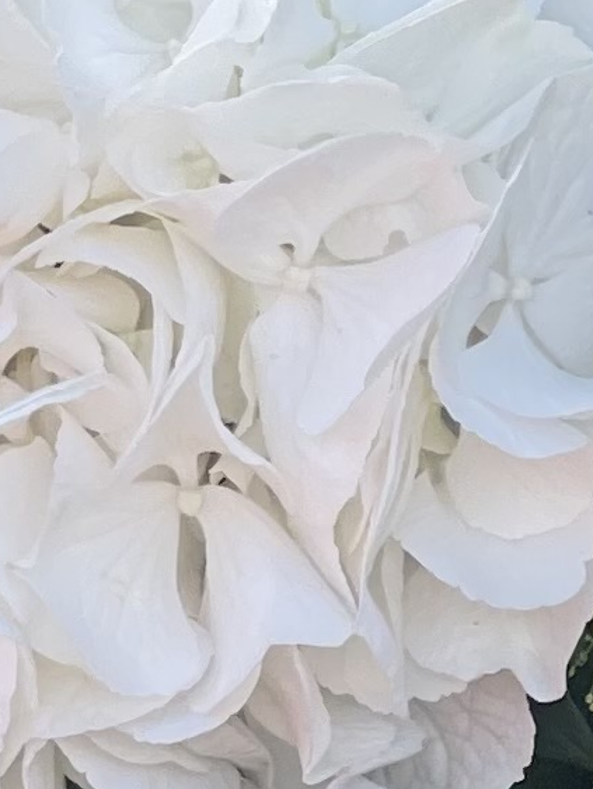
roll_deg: -0.2
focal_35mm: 458
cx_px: 153
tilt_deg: -2.6
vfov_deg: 4.3
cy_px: 995
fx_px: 10449
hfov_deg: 3.3
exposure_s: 1/270
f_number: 2.2
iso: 20
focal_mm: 7.5
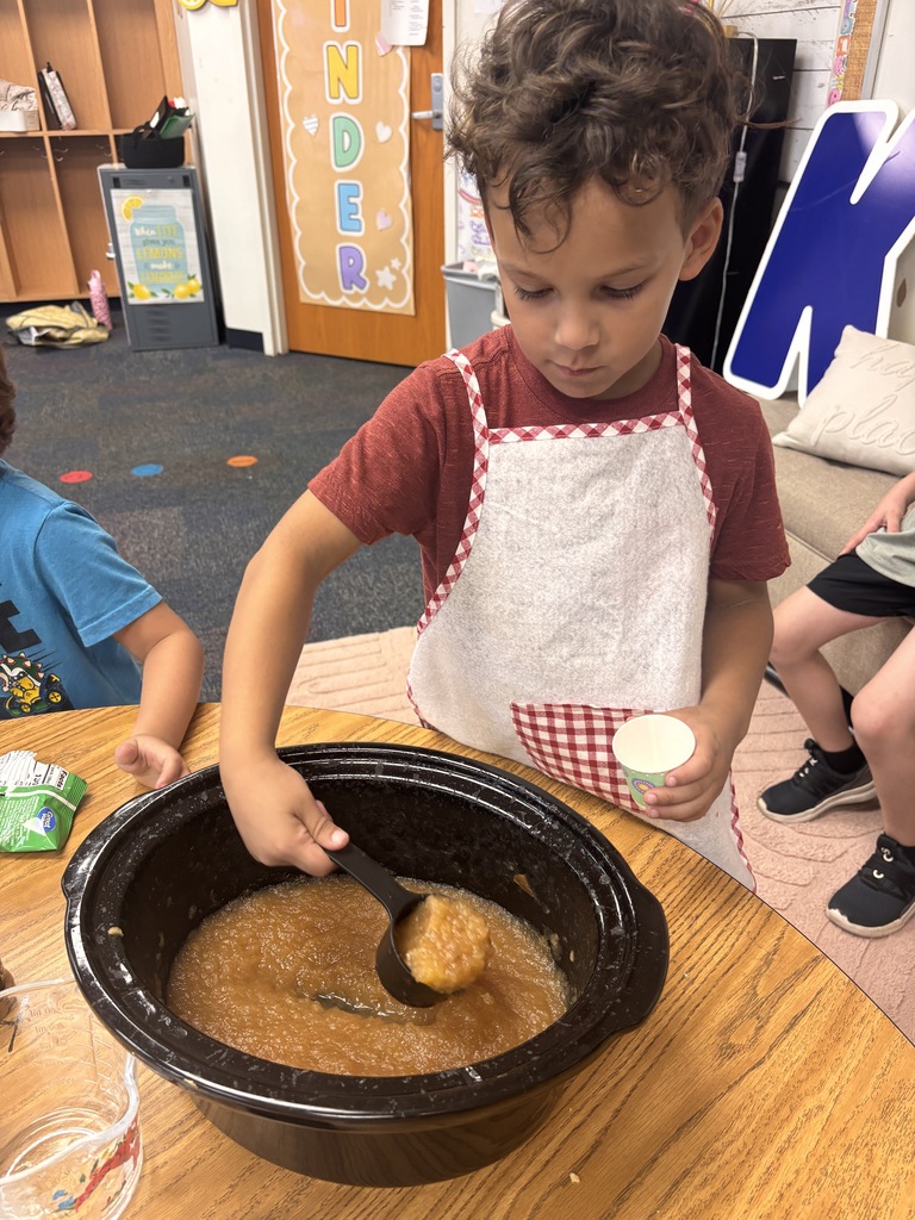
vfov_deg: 67.3
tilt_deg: -29.6
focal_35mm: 26
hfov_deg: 53.1
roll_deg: +0.2
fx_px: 916
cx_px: 458
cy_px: 610
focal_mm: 5.96
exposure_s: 1/60
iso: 160
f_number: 1.6
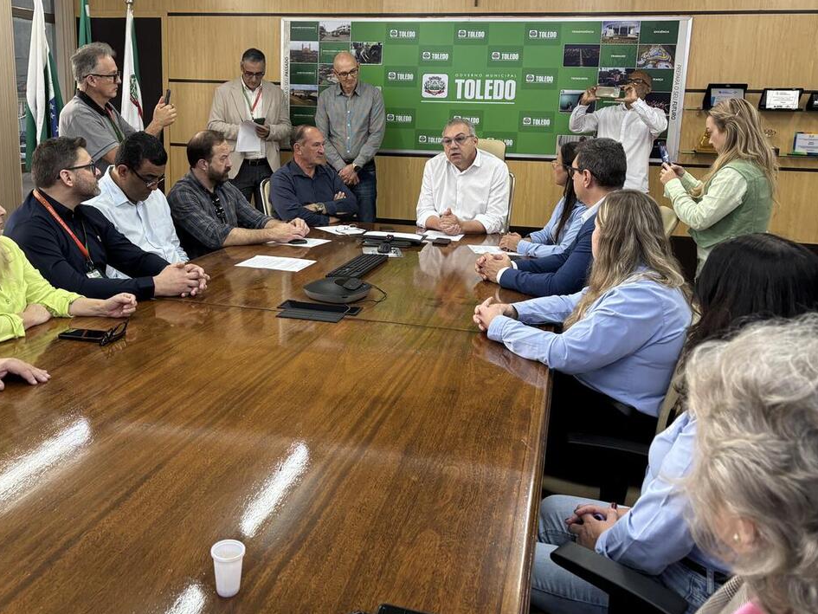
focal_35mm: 33
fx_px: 780
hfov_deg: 55.1
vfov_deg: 42.7
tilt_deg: -11.1
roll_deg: -1.3
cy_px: 244
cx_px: 344
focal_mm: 5.96
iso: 200
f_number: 1.6
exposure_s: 1/60
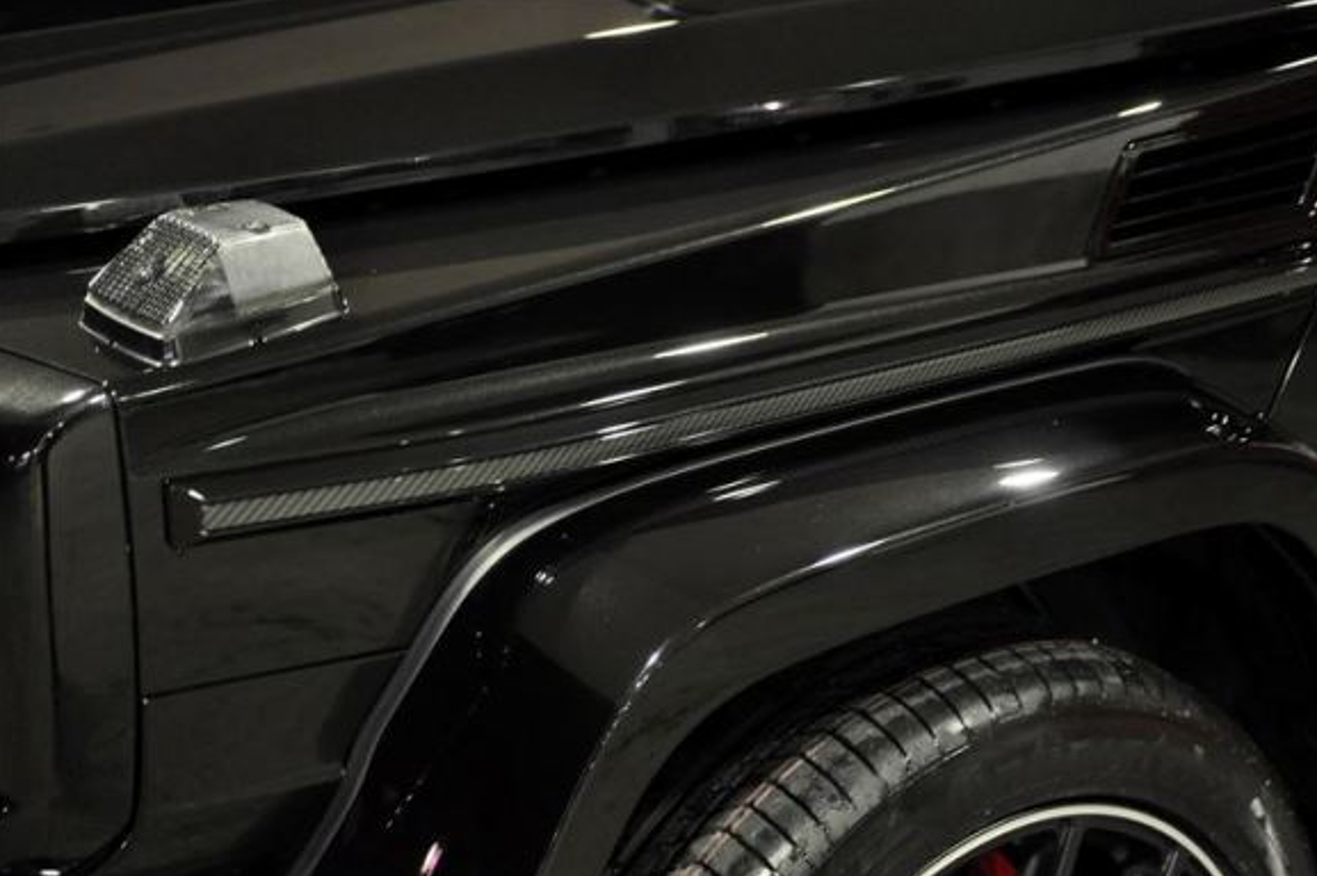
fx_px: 2505
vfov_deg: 19.8
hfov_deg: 29.5
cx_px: 662
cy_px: 437
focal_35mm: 69
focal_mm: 45
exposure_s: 1/8
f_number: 4.8
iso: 1100
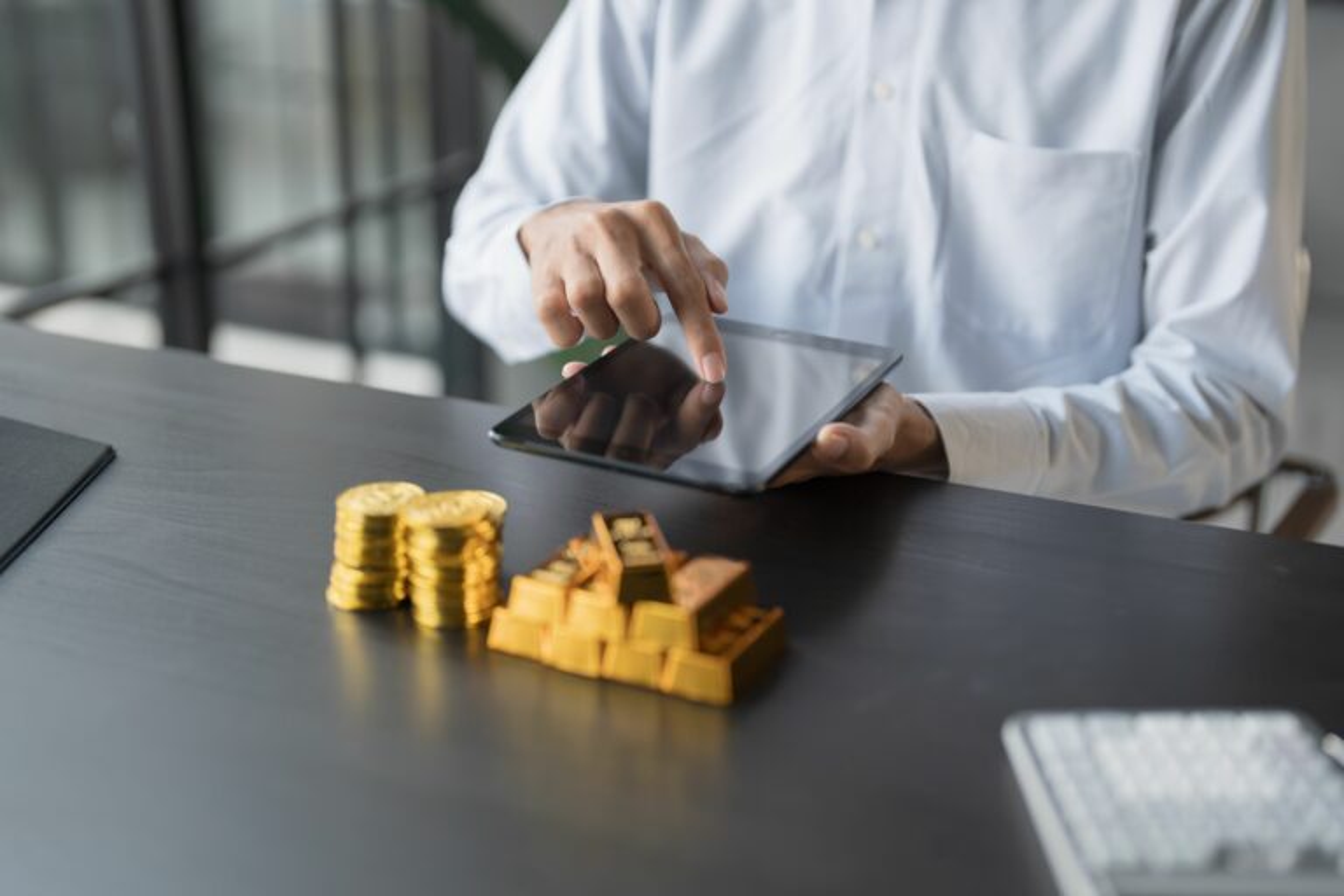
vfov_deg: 27.0
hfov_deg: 39.6
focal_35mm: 50
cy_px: 448
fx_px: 1867
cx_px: 672
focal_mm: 50
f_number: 1.8
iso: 500
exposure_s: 1/500
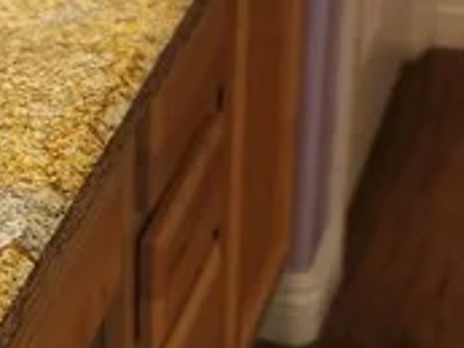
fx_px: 1824
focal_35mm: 136
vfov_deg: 10.9
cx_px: -432
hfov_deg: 12.8
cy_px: 59
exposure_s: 1/120
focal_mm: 5.54
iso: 80
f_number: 1.8
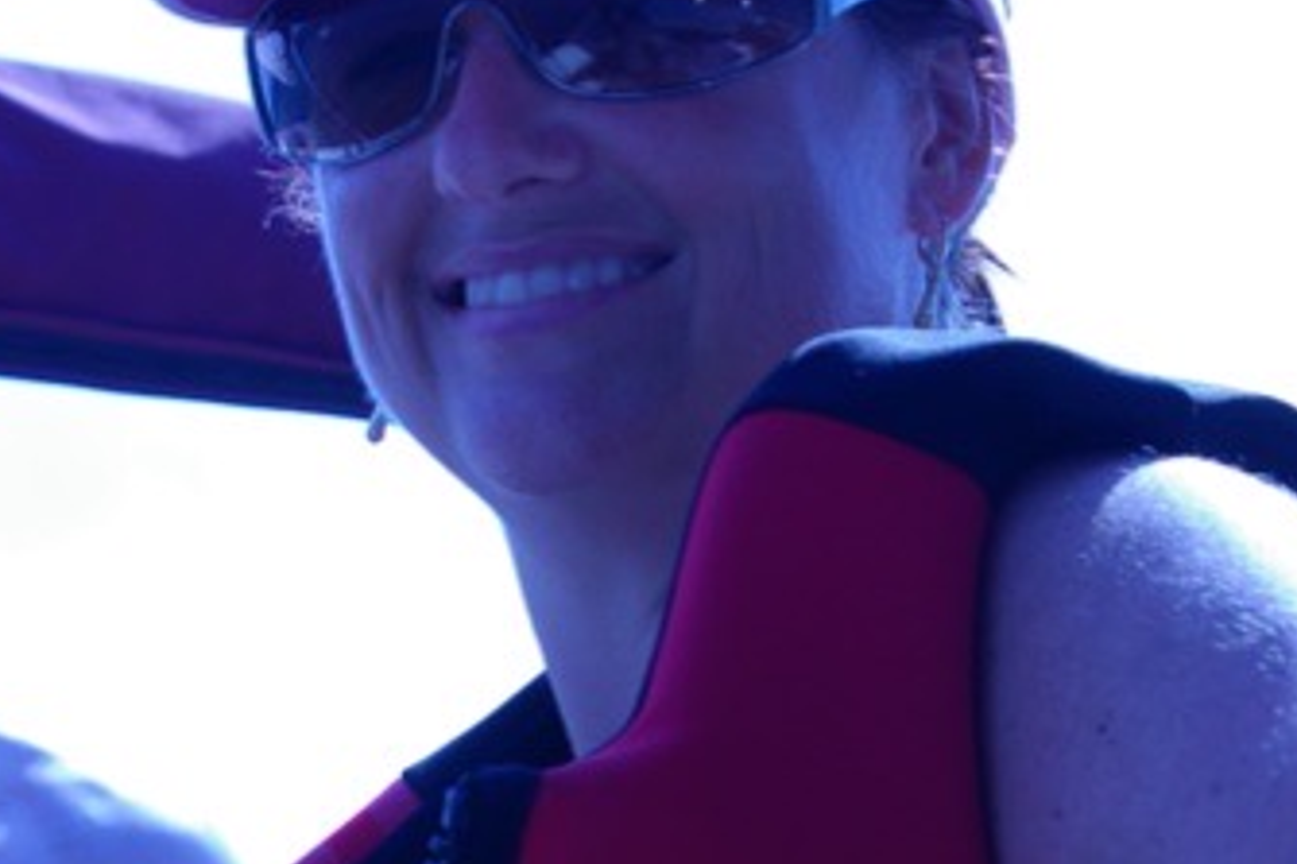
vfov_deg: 9.7
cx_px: 453
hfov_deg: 14.5
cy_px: 666
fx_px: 5090
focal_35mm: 141
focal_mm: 35
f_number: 9.5
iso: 200
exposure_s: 1/350
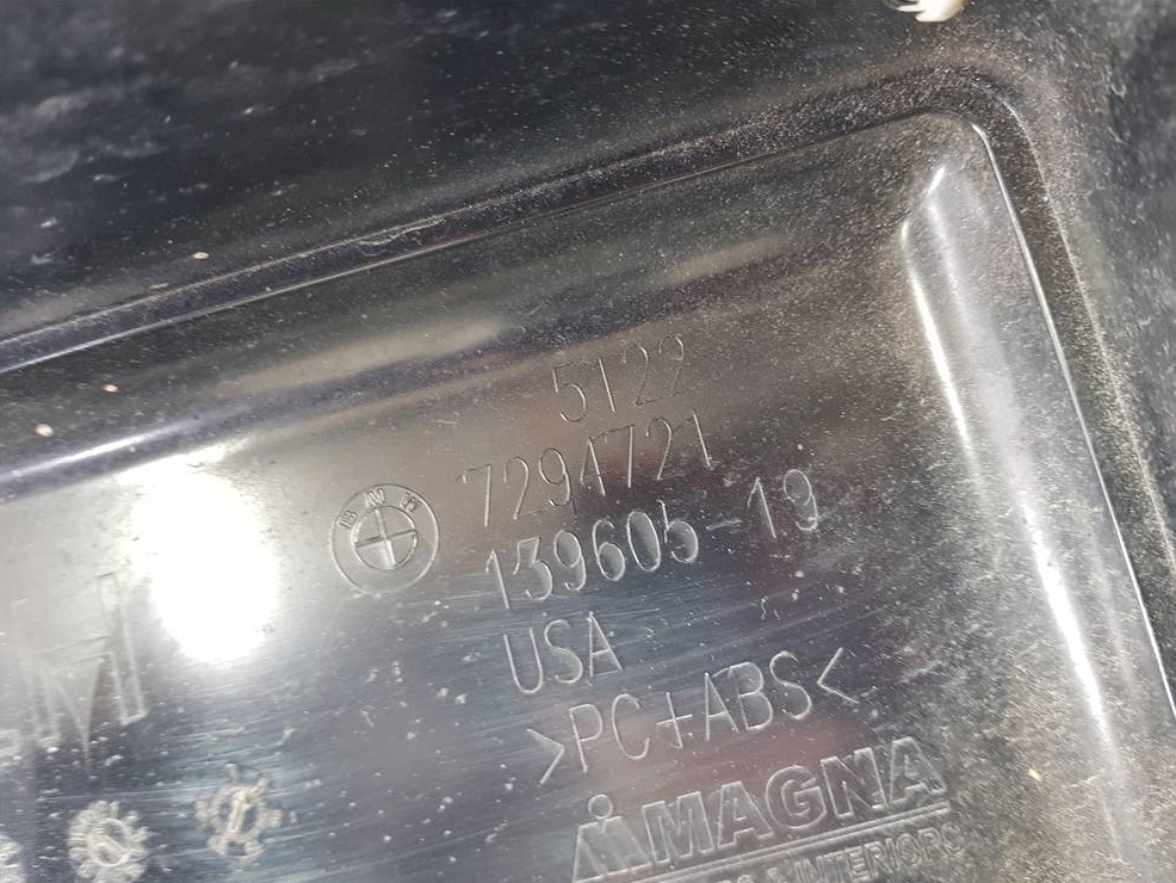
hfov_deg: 65.3
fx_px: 917
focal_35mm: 27
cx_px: 607
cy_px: 456
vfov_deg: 51.4
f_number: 1.7
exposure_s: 1/25
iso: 250
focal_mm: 4.2
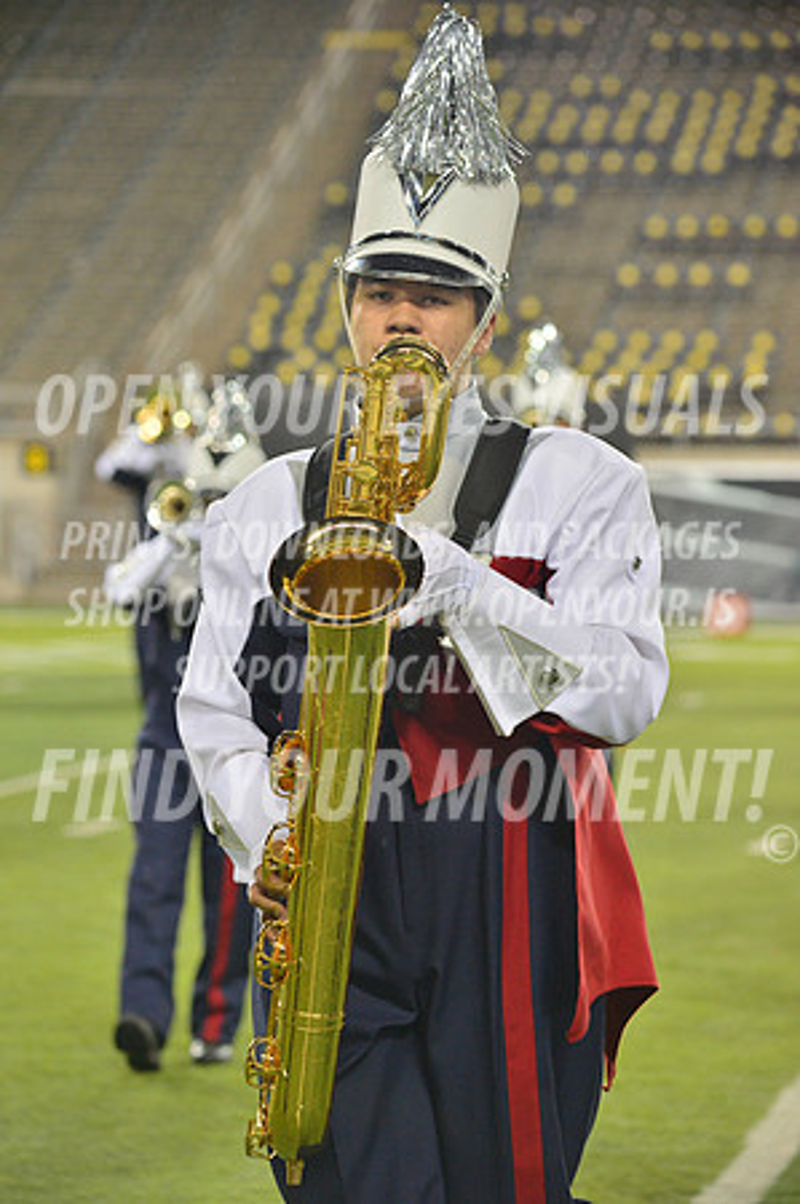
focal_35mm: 155
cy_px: 602
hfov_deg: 8.8
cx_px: 400
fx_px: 5178
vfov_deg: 13.3
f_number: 5.6
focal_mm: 155
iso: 2000
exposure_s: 1/400
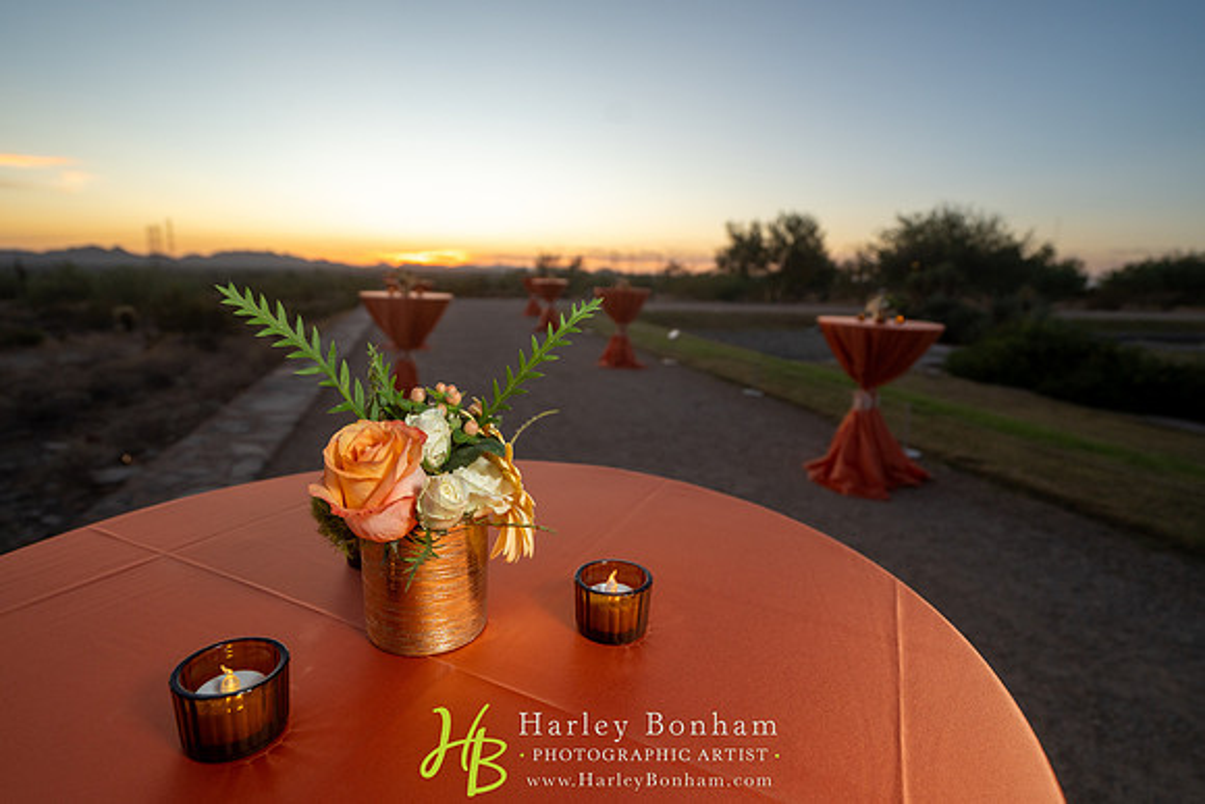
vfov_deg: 66.1
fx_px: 618
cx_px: 602
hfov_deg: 88.5
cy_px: 402
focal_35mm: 18
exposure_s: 1/160
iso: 500
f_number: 4
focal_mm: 18
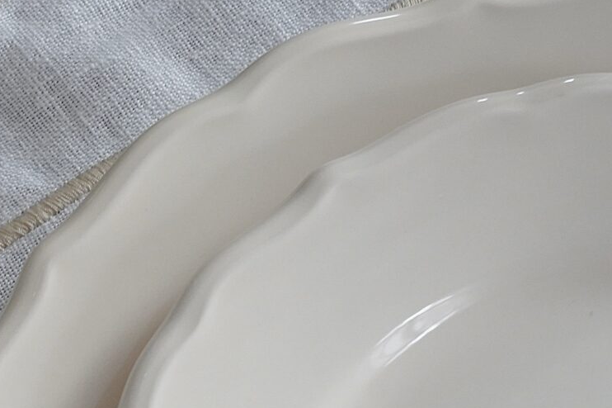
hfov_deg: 13.6
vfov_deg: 9.3
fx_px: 2464
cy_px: 489
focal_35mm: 145
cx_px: -219
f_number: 9
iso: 1250
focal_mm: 42
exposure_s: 1/60
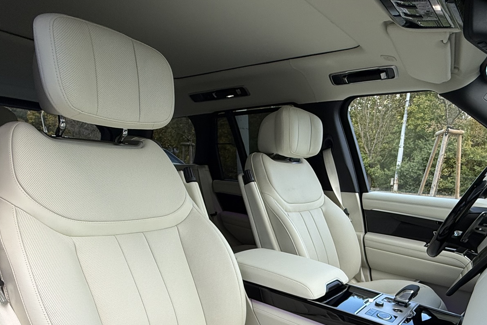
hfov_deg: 70.7
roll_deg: -1.8
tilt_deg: -19.7
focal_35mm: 25
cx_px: 294
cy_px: 288
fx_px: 338
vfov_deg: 46.6
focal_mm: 2.22
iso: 50
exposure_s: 1/99
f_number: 2.2
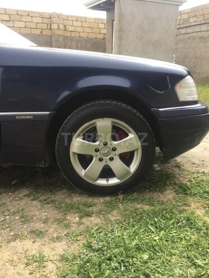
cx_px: 104
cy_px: 139
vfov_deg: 61.7
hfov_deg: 48.2
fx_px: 233
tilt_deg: -17.6
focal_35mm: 29
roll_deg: -1.4
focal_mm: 4.15
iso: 32
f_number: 2.2
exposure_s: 1/527
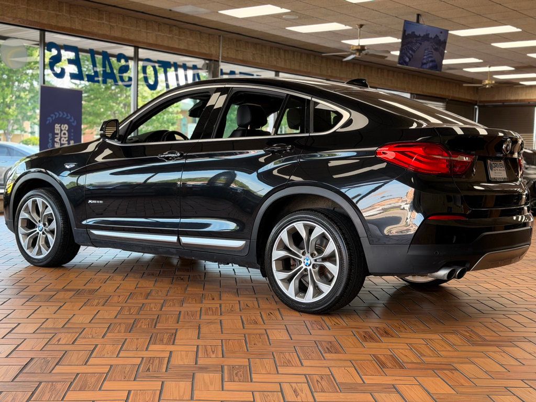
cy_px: 201
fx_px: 743
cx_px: 268
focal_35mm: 48
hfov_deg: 39.7
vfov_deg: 30.3
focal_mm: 6.76
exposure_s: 1/129
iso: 80
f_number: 1.78
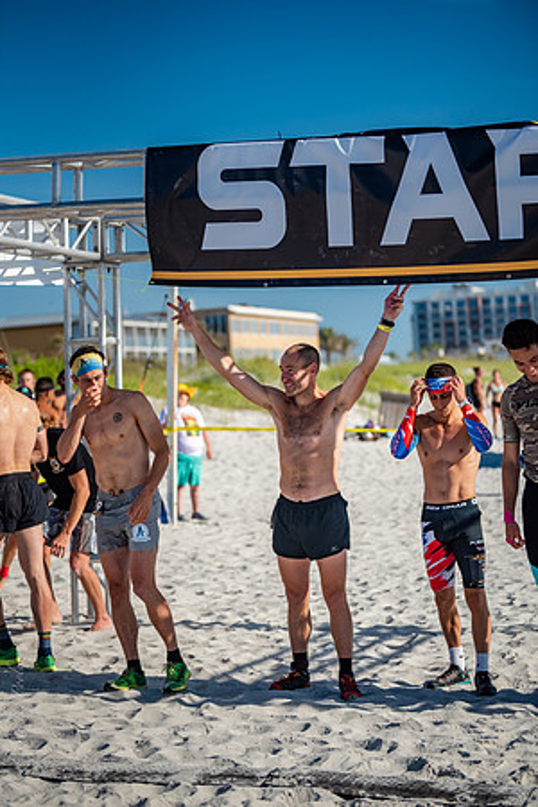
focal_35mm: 85
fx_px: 1905
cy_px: 404
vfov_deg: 23.9
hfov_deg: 16.1
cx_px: 269
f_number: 2.8
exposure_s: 1/4000
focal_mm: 85
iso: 360
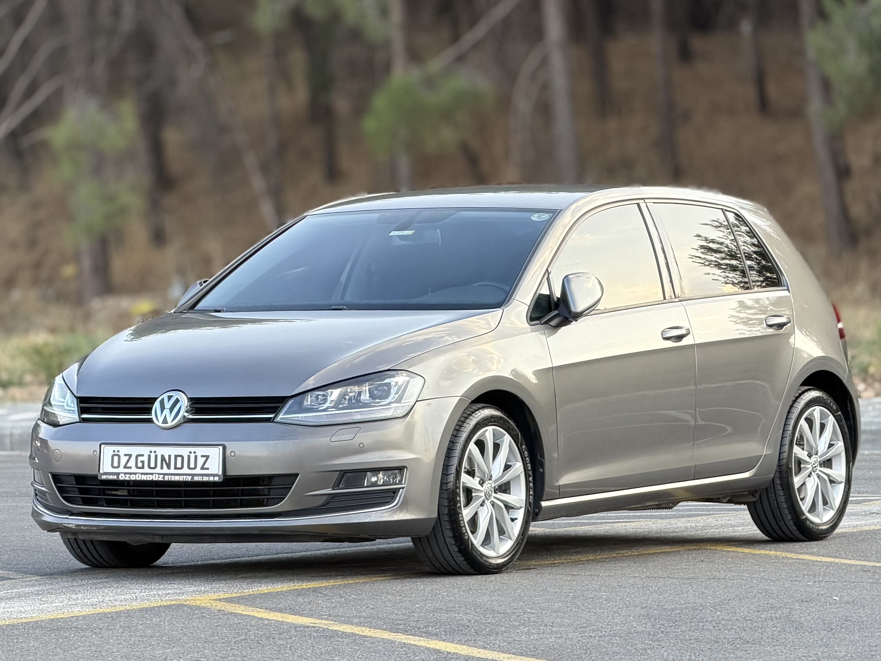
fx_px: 2545
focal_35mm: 100
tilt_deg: +0.6
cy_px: 330
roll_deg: -1.2
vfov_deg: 14.8
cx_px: 440
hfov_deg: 19.6
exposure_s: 1/121
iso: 64
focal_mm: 16.89
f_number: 2.8
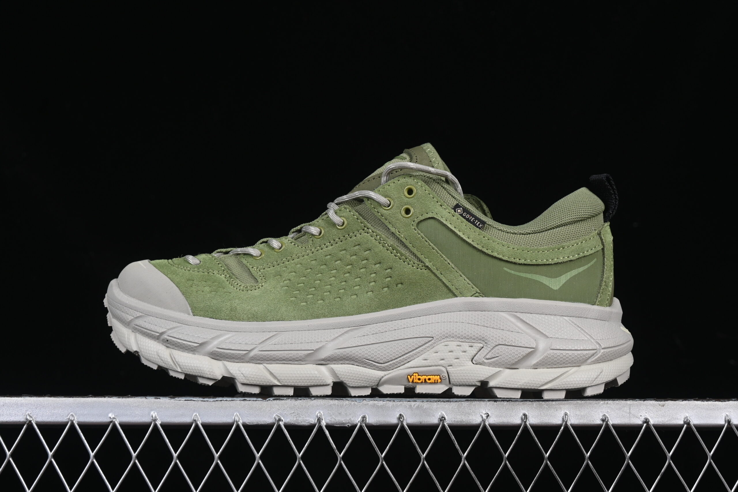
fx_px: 1537
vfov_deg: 18.2
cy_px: 246
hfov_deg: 27.0
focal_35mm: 75
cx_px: 369
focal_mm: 50
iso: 160
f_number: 8
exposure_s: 1/80
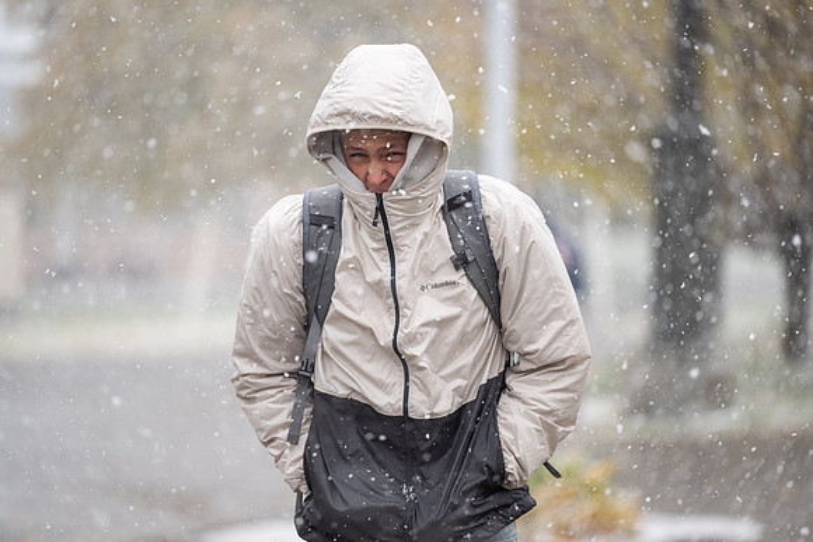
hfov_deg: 10.3
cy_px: 271
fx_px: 4518
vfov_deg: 6.9
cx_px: 406
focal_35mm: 200
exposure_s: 1/800
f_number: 2.8
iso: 800
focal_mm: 200
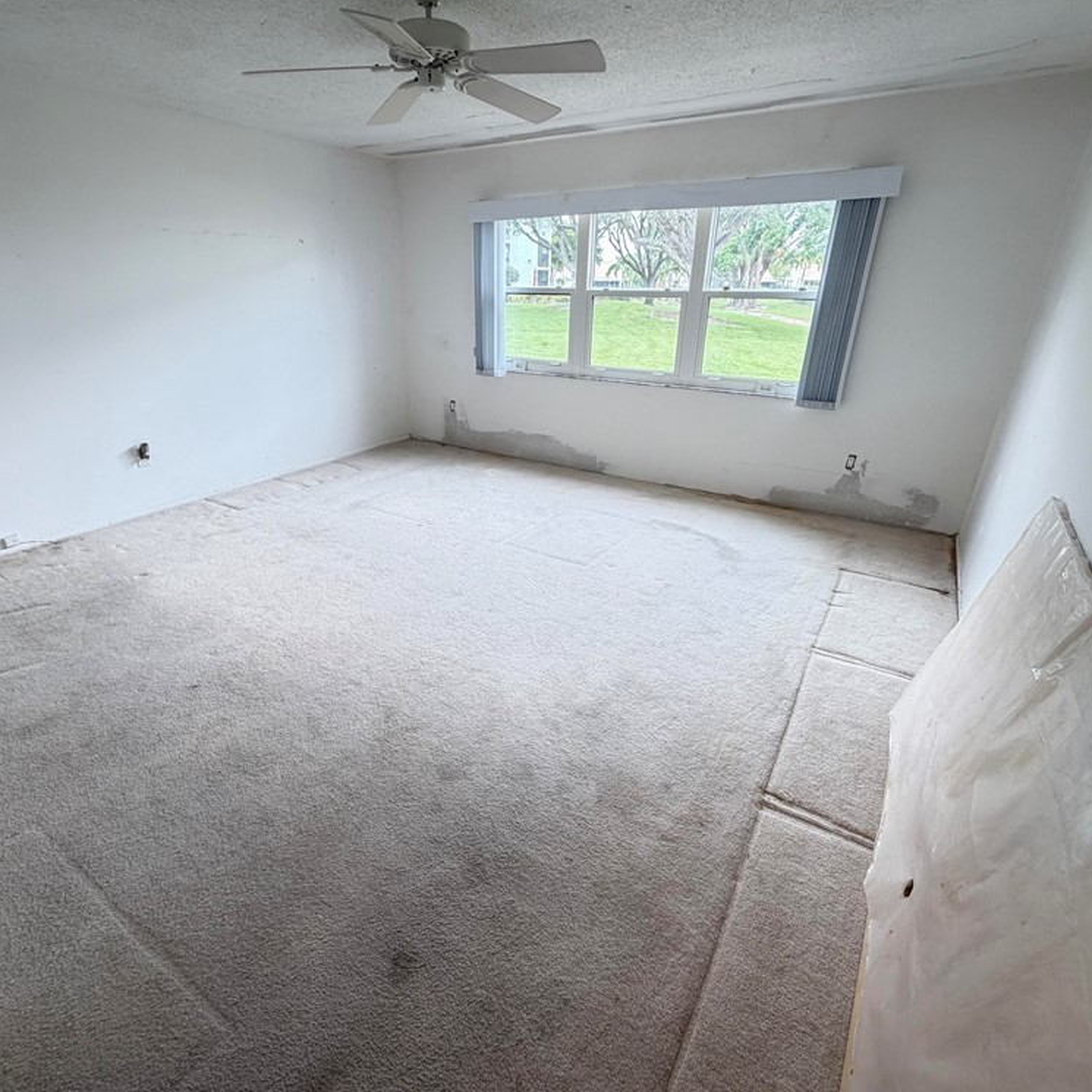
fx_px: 607
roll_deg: +0.1
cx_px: 514
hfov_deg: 83.9
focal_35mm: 17
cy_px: 541
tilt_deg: -22.3
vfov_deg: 84.0
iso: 250
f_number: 2.2
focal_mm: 2.22
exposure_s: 1/120
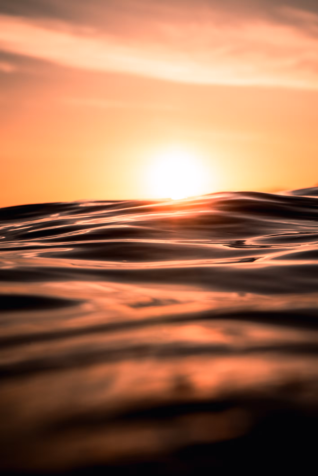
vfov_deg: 28.8
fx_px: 926
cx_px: 159
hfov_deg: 19.5
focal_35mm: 70
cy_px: 238
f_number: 8
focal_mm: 70
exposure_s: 1/1600
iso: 800
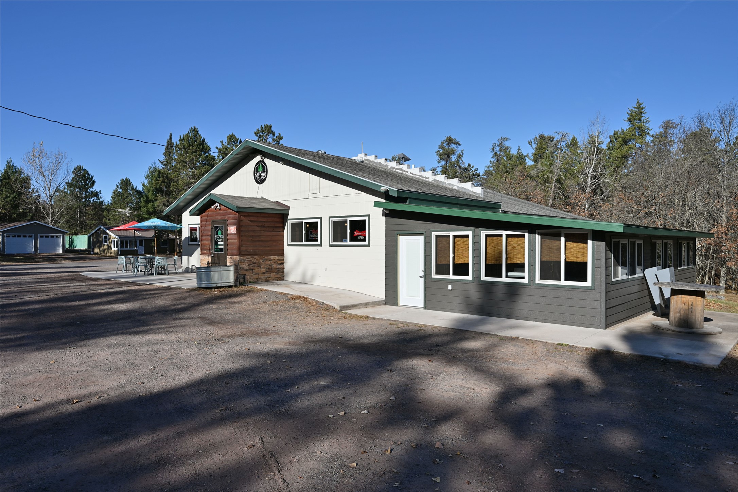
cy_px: 246
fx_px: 492
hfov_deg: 73.7
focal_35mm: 24
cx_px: 369
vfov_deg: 53.1
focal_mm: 24
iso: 200
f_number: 5.6
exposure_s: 1/2000
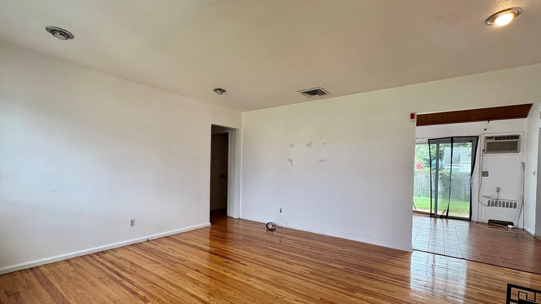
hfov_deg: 99.4
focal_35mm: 16
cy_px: 164
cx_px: 270
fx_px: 230
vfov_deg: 67.0
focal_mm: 2.22
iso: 100
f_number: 2.2
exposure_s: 1/120
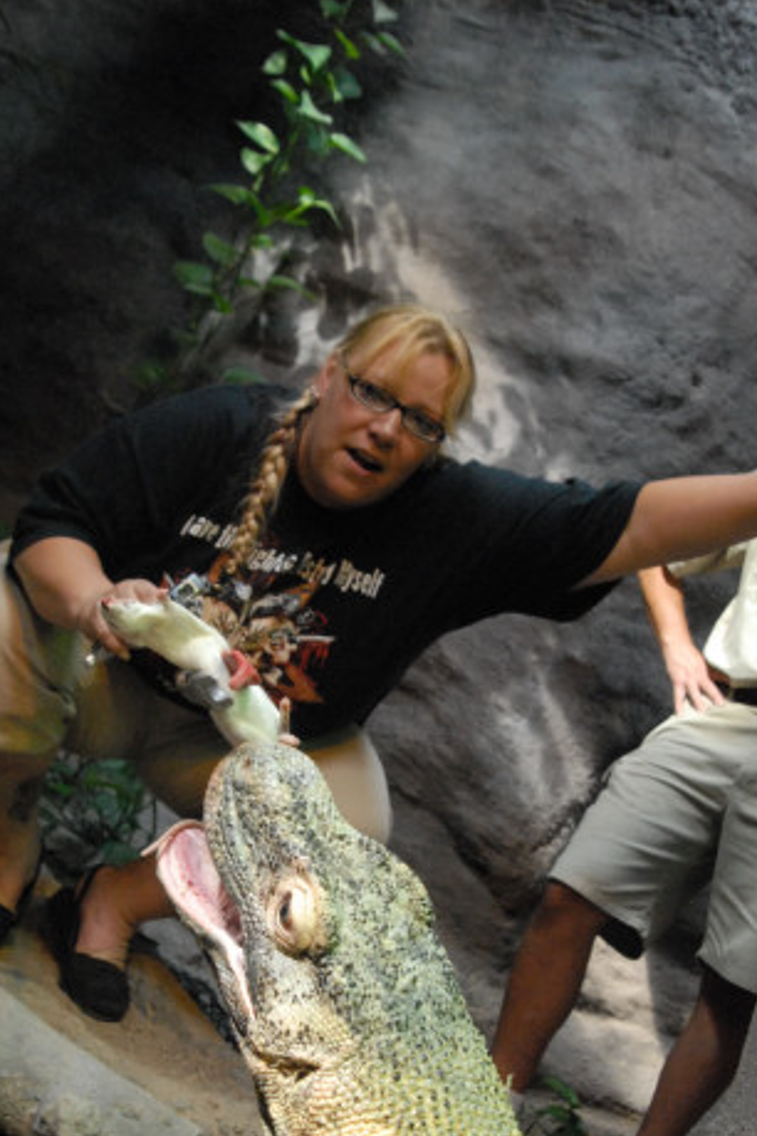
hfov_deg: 24.6
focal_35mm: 55
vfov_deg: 36.0
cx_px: 396
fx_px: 1735
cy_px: 715
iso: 1600
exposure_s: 1/160
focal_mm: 28
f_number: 6.3
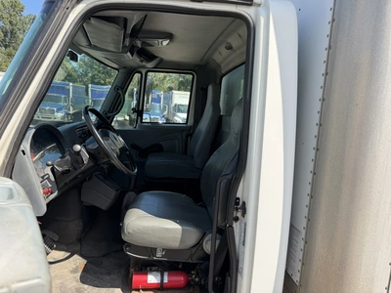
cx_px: 196
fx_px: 271
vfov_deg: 56.8
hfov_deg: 71.6
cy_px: 146
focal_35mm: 24
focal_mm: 6.76
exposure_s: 1/2611
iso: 100
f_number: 1.78
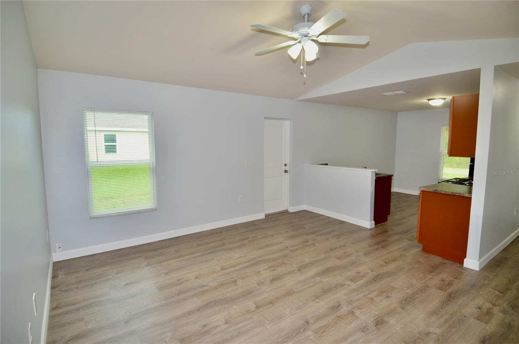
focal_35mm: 18
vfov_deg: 67.1
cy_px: 172
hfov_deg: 90.1
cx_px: 260
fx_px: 259
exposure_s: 1/60
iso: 400
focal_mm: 12
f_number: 4
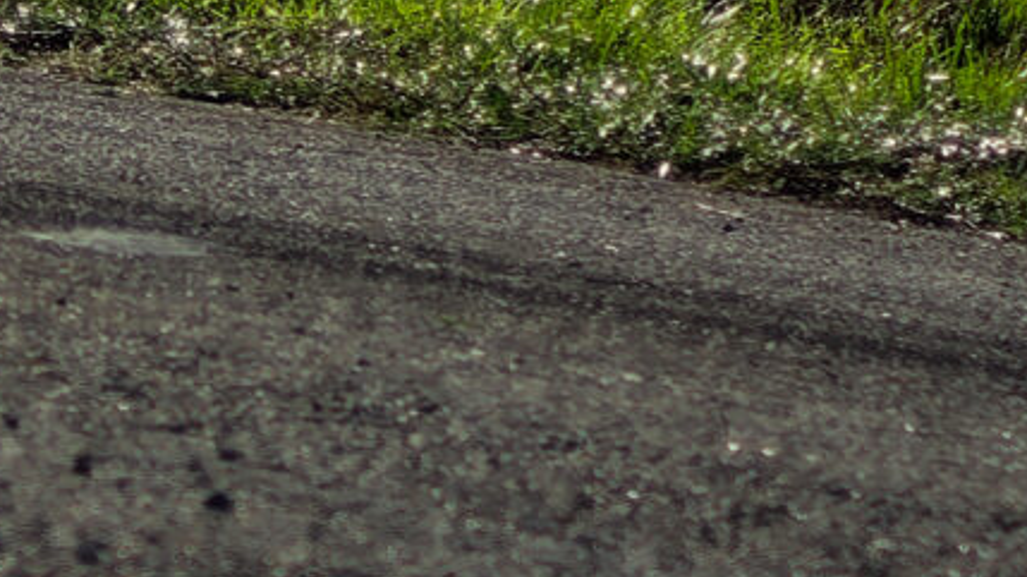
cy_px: -686
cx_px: -1511
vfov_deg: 1.8
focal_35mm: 656
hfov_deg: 3.3
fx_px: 17859
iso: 125
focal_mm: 70
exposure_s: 1/1250
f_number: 4
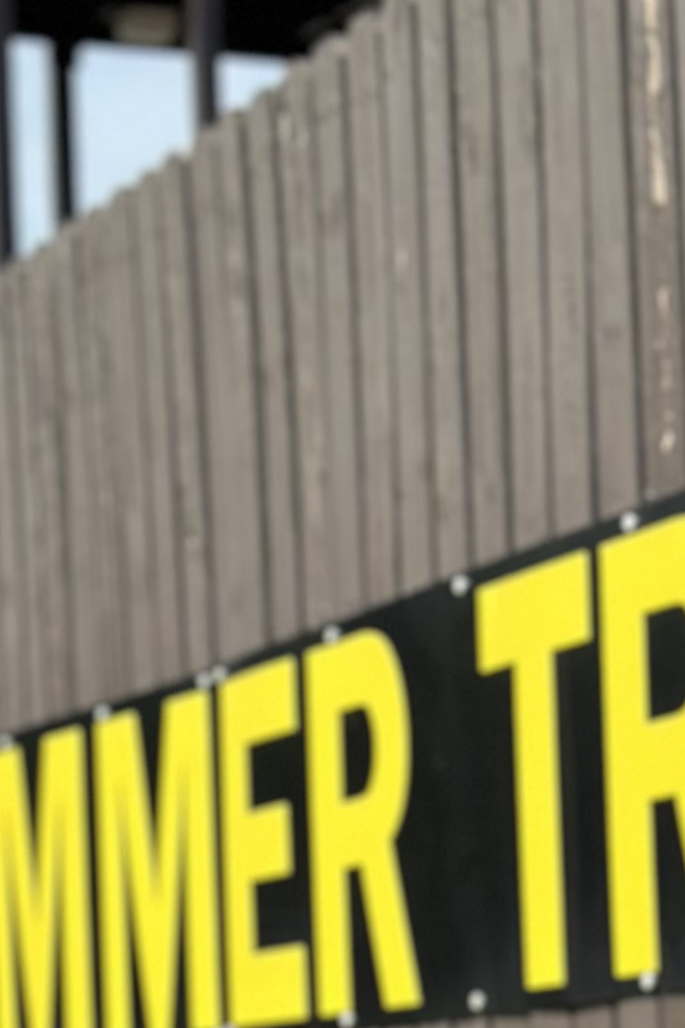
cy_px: 1584
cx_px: 585
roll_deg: -0.3
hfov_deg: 8.3
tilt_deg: -3.7
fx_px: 4680
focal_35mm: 164
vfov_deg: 11.9
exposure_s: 1/4785
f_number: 1.78
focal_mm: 6.86
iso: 80
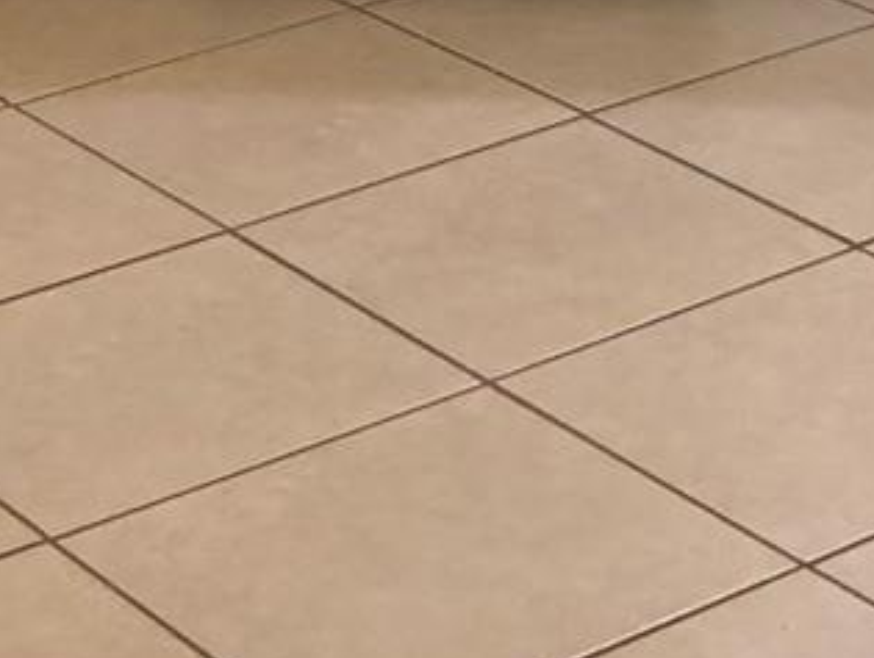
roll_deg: +0.6
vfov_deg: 9.6
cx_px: 866
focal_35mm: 142
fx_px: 3589
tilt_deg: -6.2
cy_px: -791
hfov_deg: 13.7
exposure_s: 1/40
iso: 32
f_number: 1.8
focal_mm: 3.99
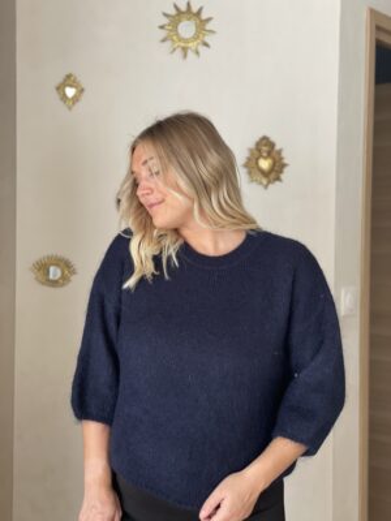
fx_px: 783
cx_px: 196
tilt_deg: -0.9
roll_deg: -0.1
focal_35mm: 52
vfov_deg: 36.8
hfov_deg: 28.0
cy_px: 260
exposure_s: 1/122
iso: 40
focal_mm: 6
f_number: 2
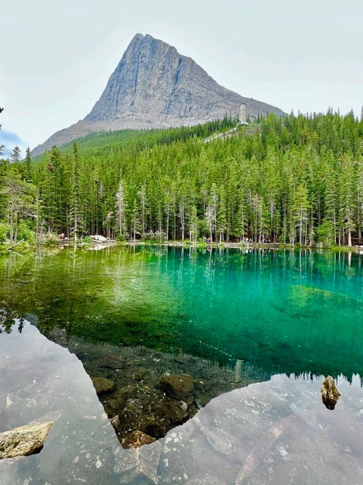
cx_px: 151
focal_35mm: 17
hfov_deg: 74.1
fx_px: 238
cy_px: 231
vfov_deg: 91.0
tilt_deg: +0.9
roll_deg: -1.7
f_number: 2.2
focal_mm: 2.22
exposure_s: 1/170
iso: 40
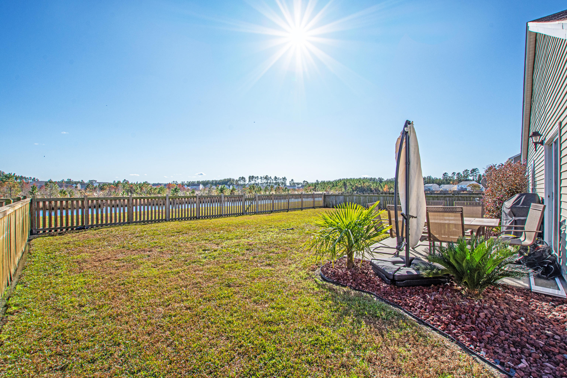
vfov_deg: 77.3
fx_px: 236
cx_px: 284
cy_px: 189
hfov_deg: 100.4
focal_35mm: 15
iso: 320
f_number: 10
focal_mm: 10
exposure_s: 1/800
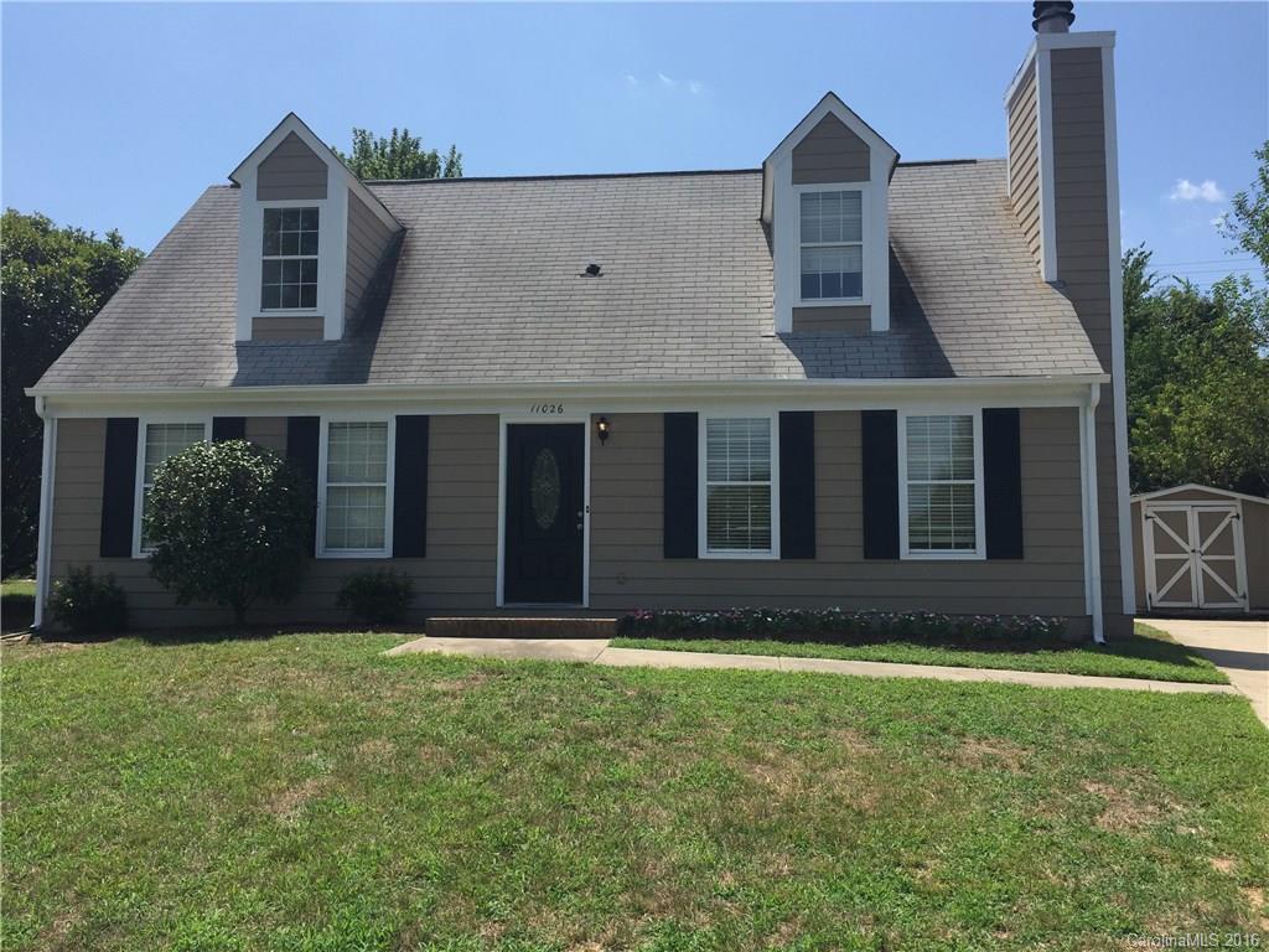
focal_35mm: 29
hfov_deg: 61.7
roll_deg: -1.4
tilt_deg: +5.9
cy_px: 476
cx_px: 634
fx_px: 1063
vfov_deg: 48.2
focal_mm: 4.15
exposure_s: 1/2083
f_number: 2.2
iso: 32
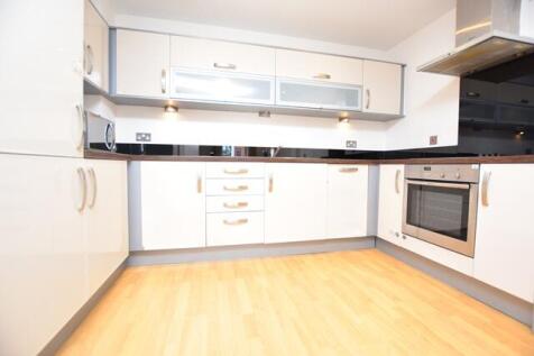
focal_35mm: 15
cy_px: 178
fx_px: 222
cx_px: 267
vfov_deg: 77.3
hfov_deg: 100.4
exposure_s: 1/60
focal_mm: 10
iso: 800
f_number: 4
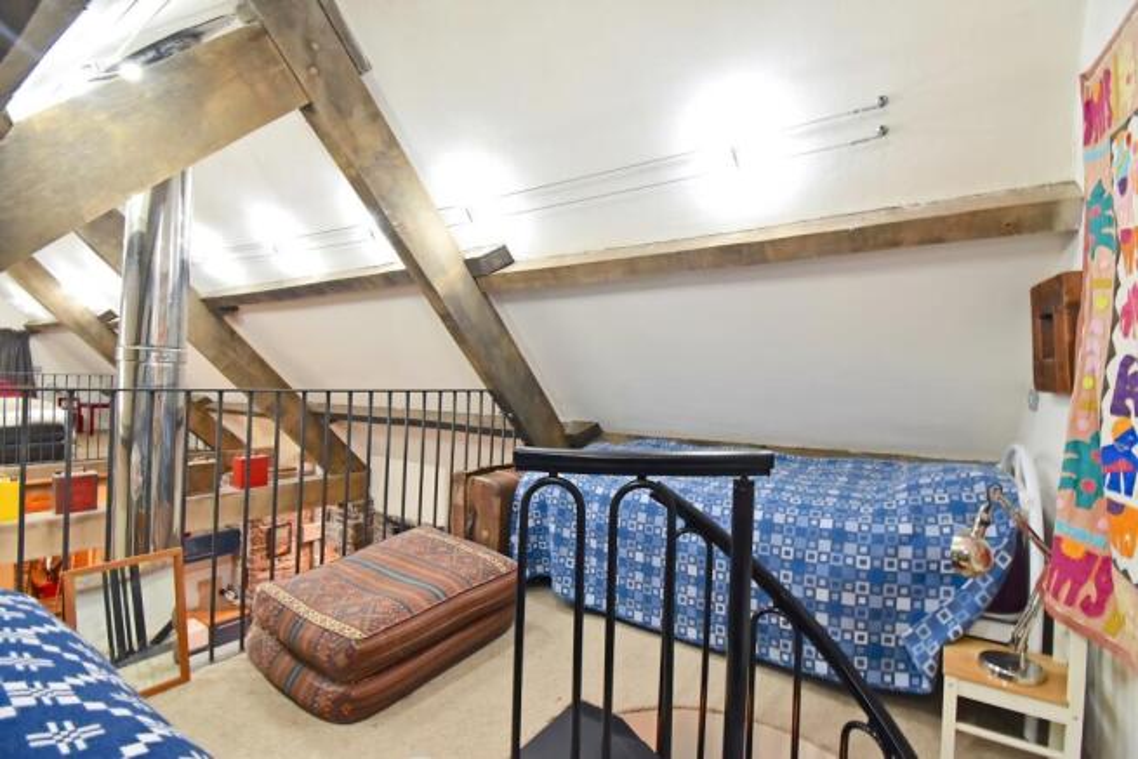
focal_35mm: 15
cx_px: 569
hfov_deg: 100.4
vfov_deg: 77.4
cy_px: 380
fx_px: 474
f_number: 9
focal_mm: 10
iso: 800
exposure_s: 1/5
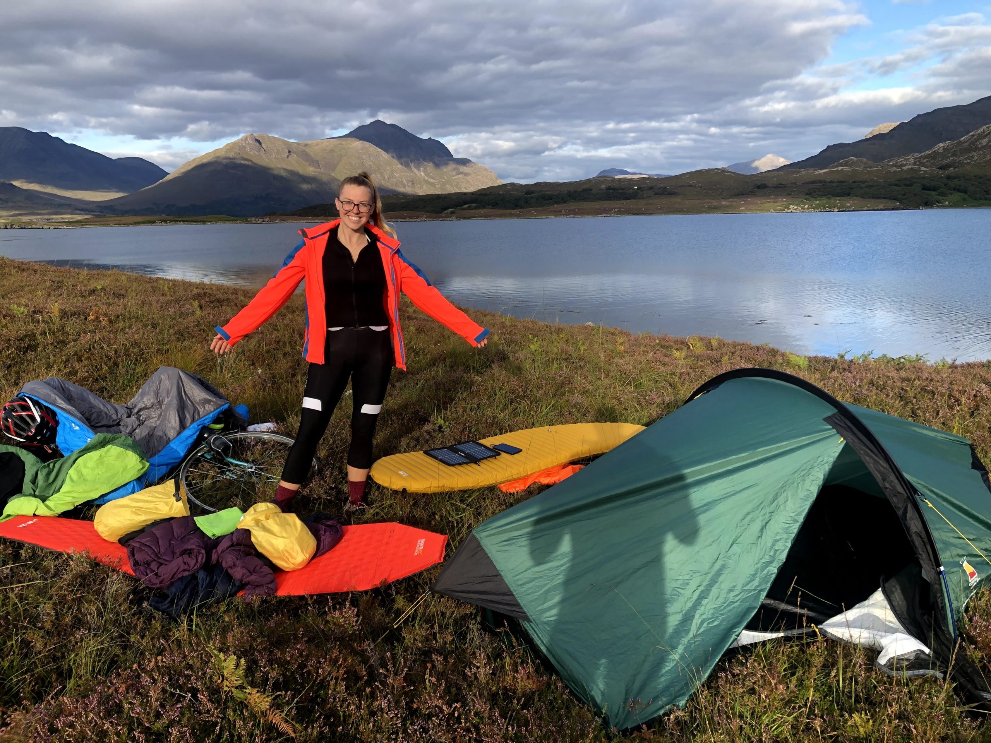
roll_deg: +1.1
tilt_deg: -10.4
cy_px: 372
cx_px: 496
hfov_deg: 63.4
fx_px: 802
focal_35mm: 28
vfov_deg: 49.7
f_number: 1.8
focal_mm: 3.99
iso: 20
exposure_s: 1/585
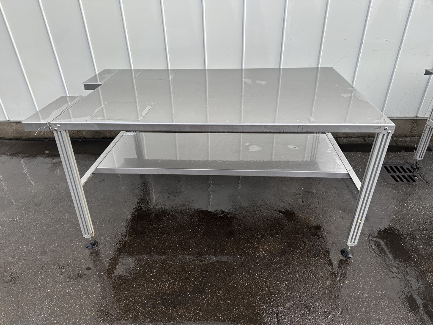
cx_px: 216
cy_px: 162
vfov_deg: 56.8
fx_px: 300
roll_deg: +1.6
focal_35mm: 24
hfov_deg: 71.6
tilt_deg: -31.3
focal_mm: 6.86
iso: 80
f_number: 1.78
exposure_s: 1/300
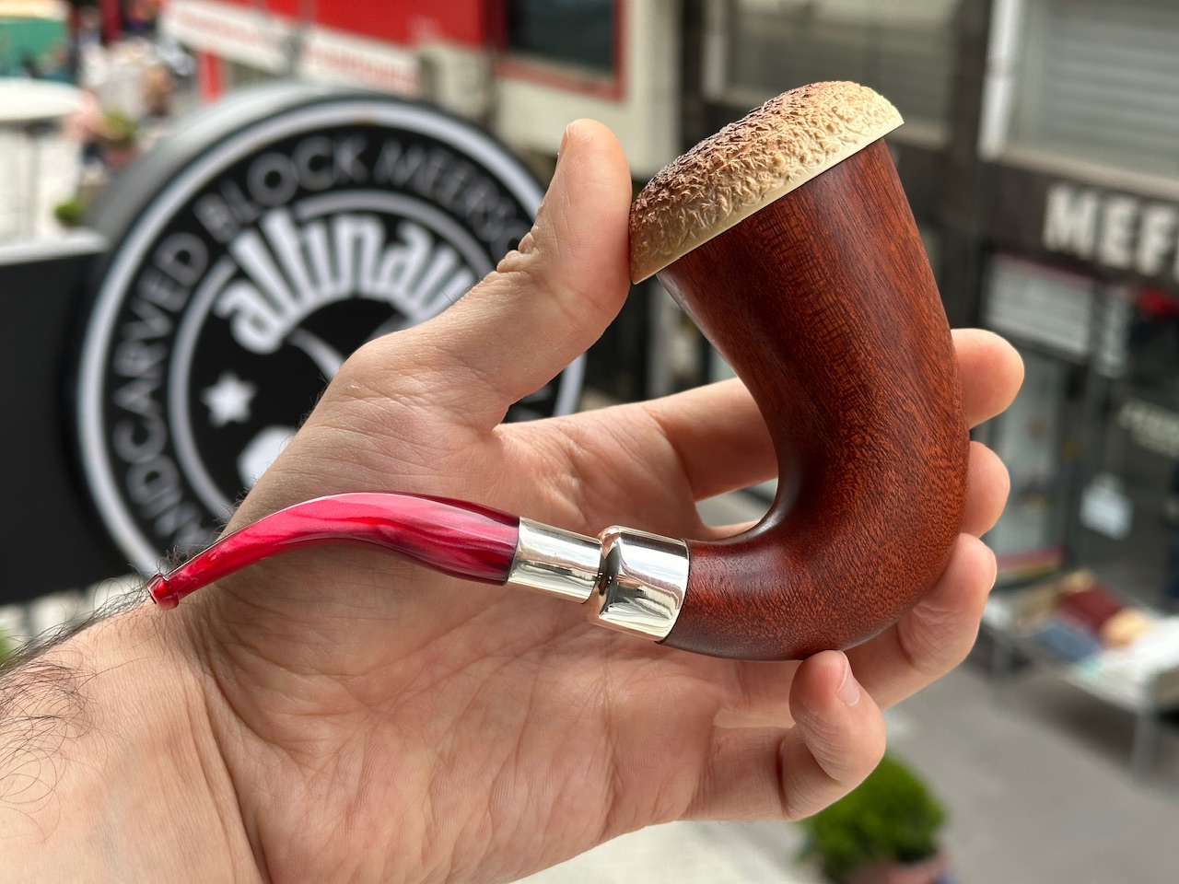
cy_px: 442
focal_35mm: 48
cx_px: 590
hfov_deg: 39.7
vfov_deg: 30.3
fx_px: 1635
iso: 64
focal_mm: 6.86
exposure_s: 1/714
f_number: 1.78
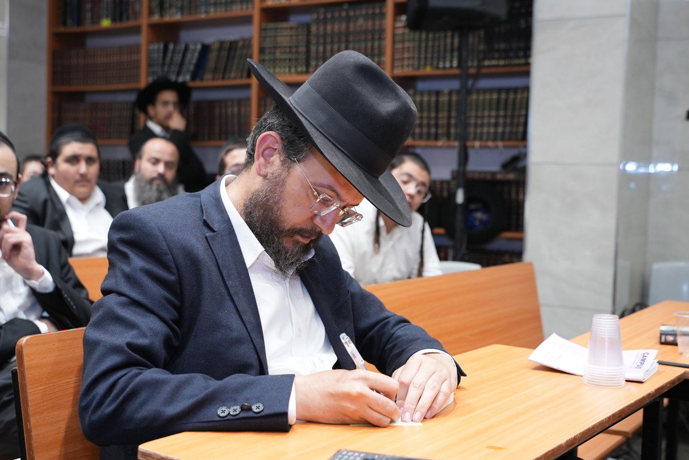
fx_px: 843
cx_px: 344
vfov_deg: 30.5
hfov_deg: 44.5
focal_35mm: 44
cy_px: 230
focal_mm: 44
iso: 2500
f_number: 4
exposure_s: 1/200
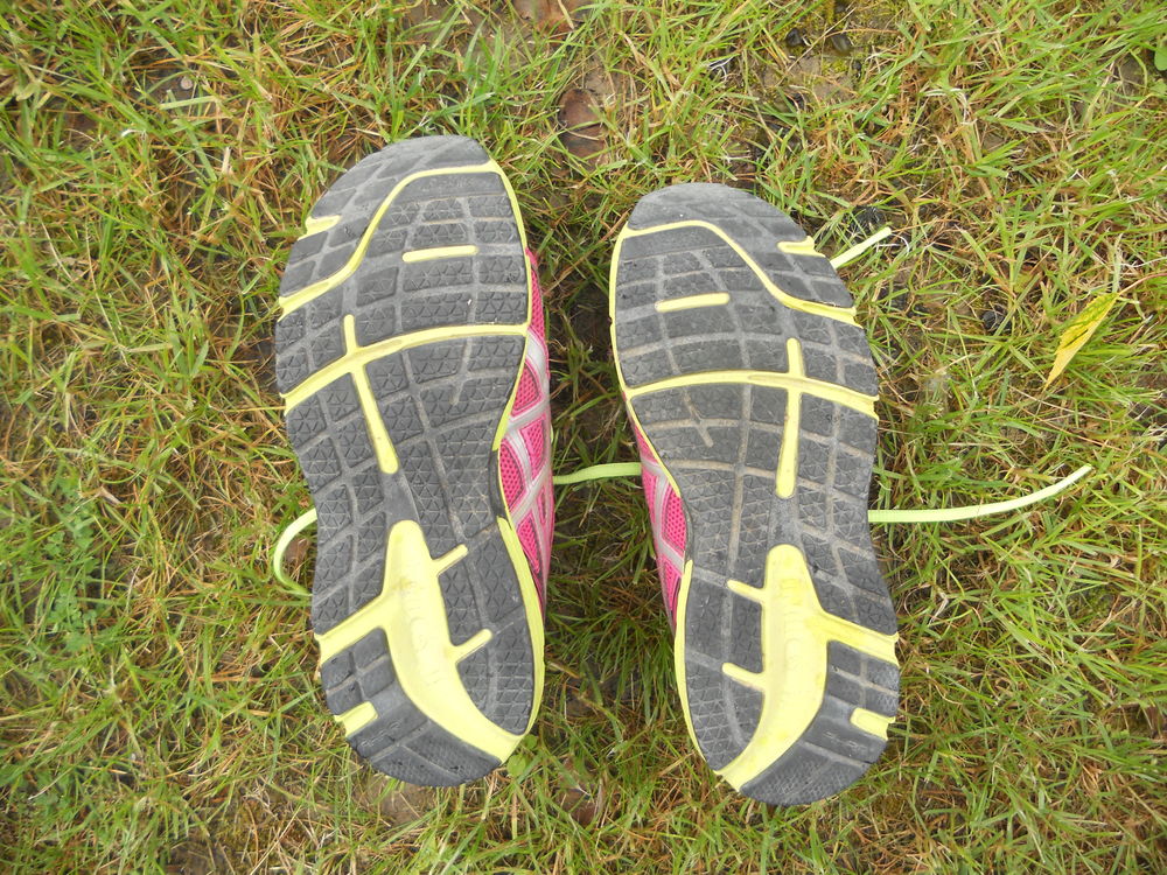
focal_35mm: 27
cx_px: 584
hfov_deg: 65.3
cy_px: 438
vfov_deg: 51.4
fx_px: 910
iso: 80
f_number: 3.2
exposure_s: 1/100
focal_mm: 4.9
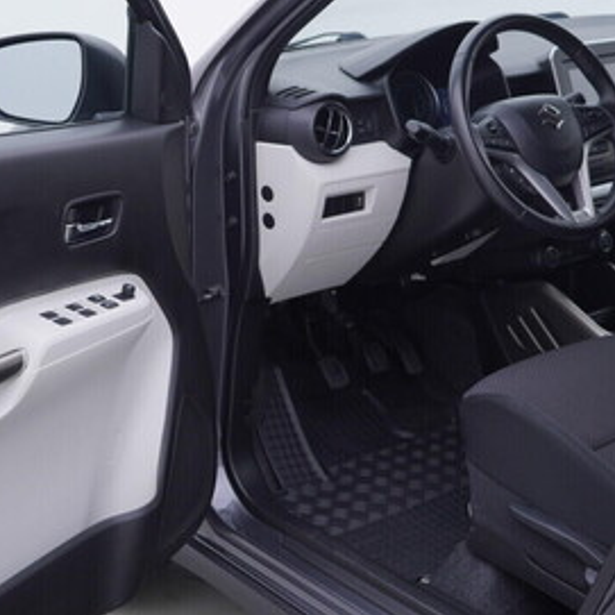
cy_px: 233
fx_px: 1246
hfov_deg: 27.6
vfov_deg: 27.6
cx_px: 241
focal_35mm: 62
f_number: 3.5
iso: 125
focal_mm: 24
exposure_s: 1/60
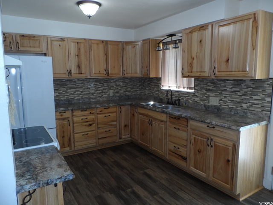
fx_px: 189
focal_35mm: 24
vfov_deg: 56.8
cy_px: 102
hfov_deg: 71.6
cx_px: 136
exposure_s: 1/30
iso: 100
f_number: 3.2
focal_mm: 4
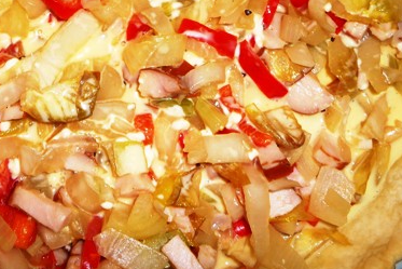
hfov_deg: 38.9
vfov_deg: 26.4
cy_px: 42
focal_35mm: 50
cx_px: 122
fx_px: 559
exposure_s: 1/30
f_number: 3.3
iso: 100
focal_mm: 4.7
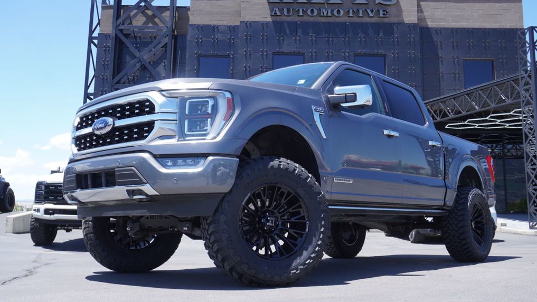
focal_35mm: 38
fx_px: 541
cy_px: 136
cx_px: 269
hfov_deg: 52.8
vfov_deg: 31.2
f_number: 6.3
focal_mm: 24
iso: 100
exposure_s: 1/160
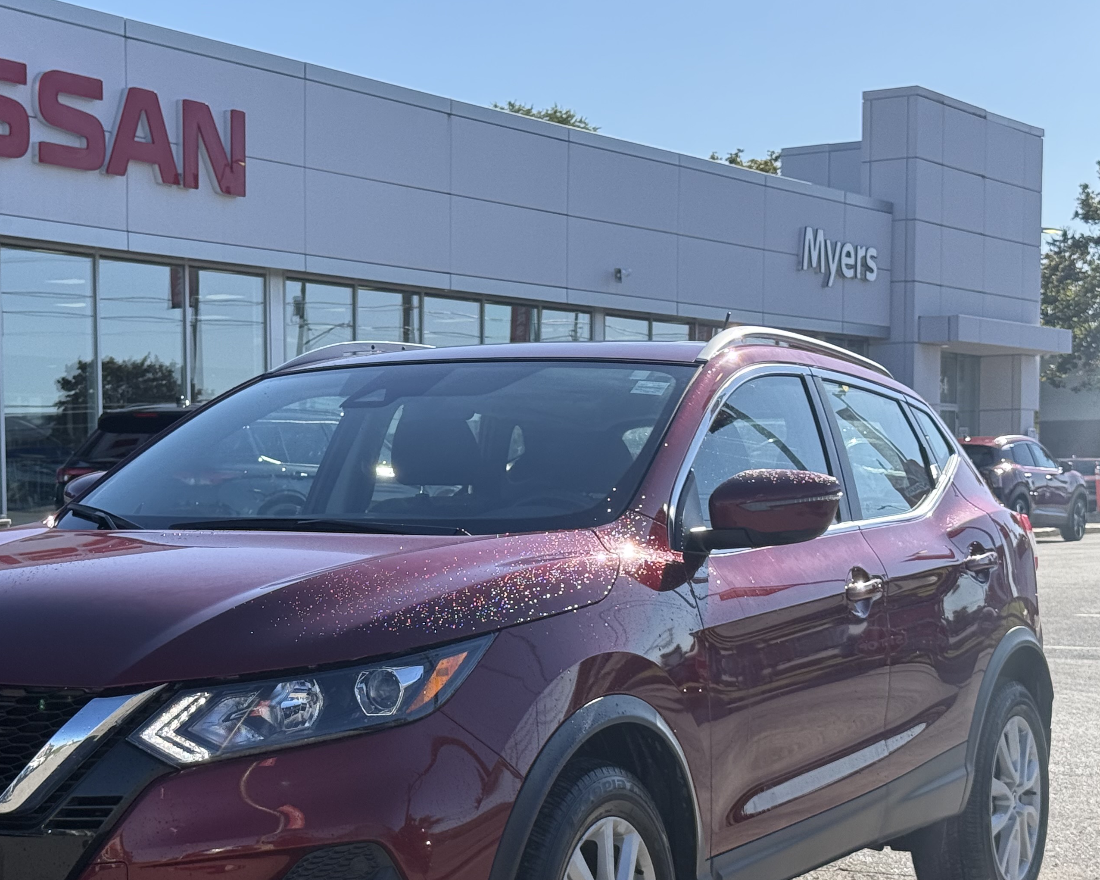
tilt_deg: -3.2
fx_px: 2409
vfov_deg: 20.6
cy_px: 614
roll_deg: +0.8
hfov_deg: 25.6
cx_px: 353
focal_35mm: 74
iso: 80
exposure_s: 1/3534
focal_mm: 6.76
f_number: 1.78
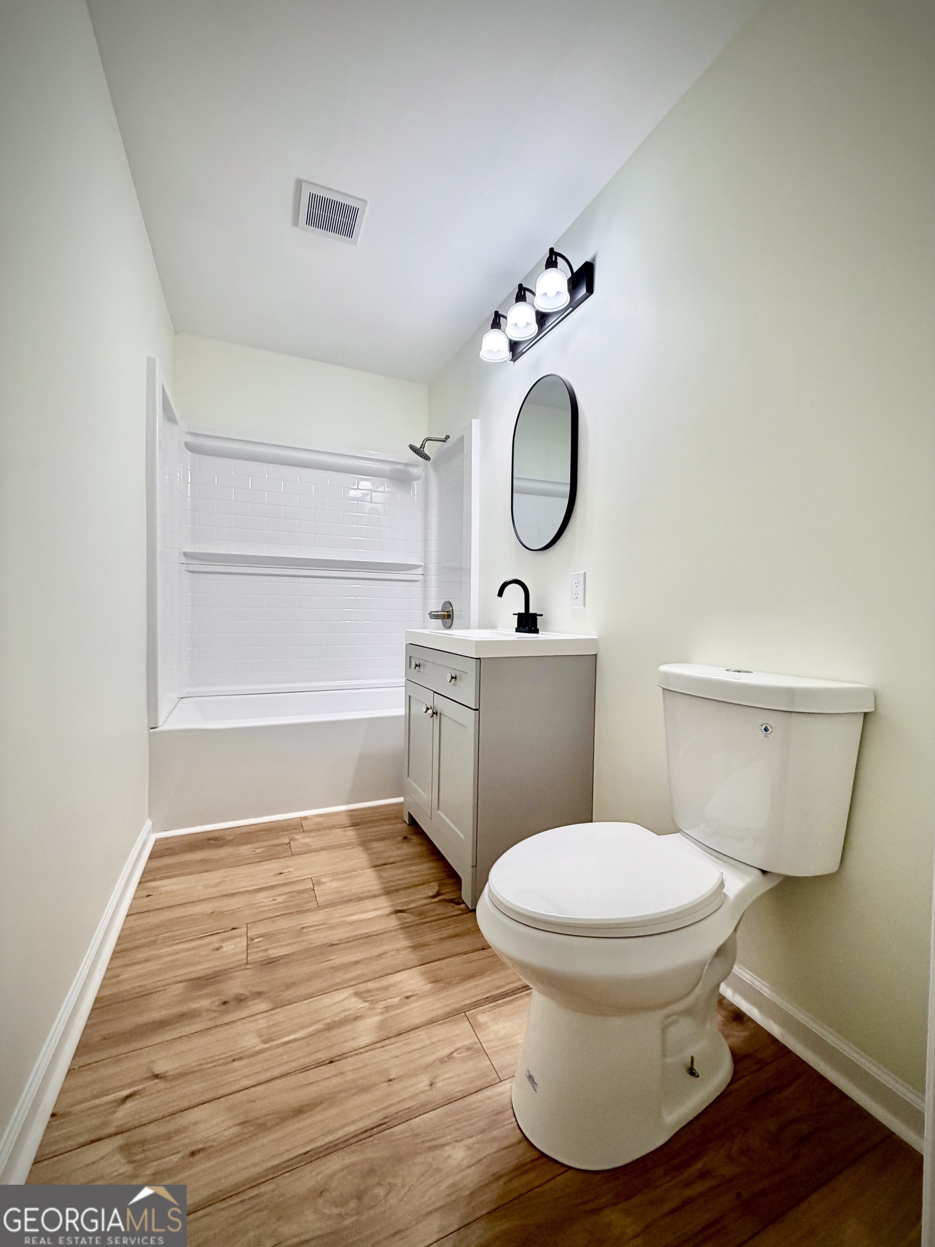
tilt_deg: -1.6
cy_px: 624
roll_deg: -2.2
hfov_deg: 85.7
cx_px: 468
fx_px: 504
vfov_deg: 102.1
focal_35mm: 14
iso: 125
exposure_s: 1/120
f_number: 2.2
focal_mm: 2.22
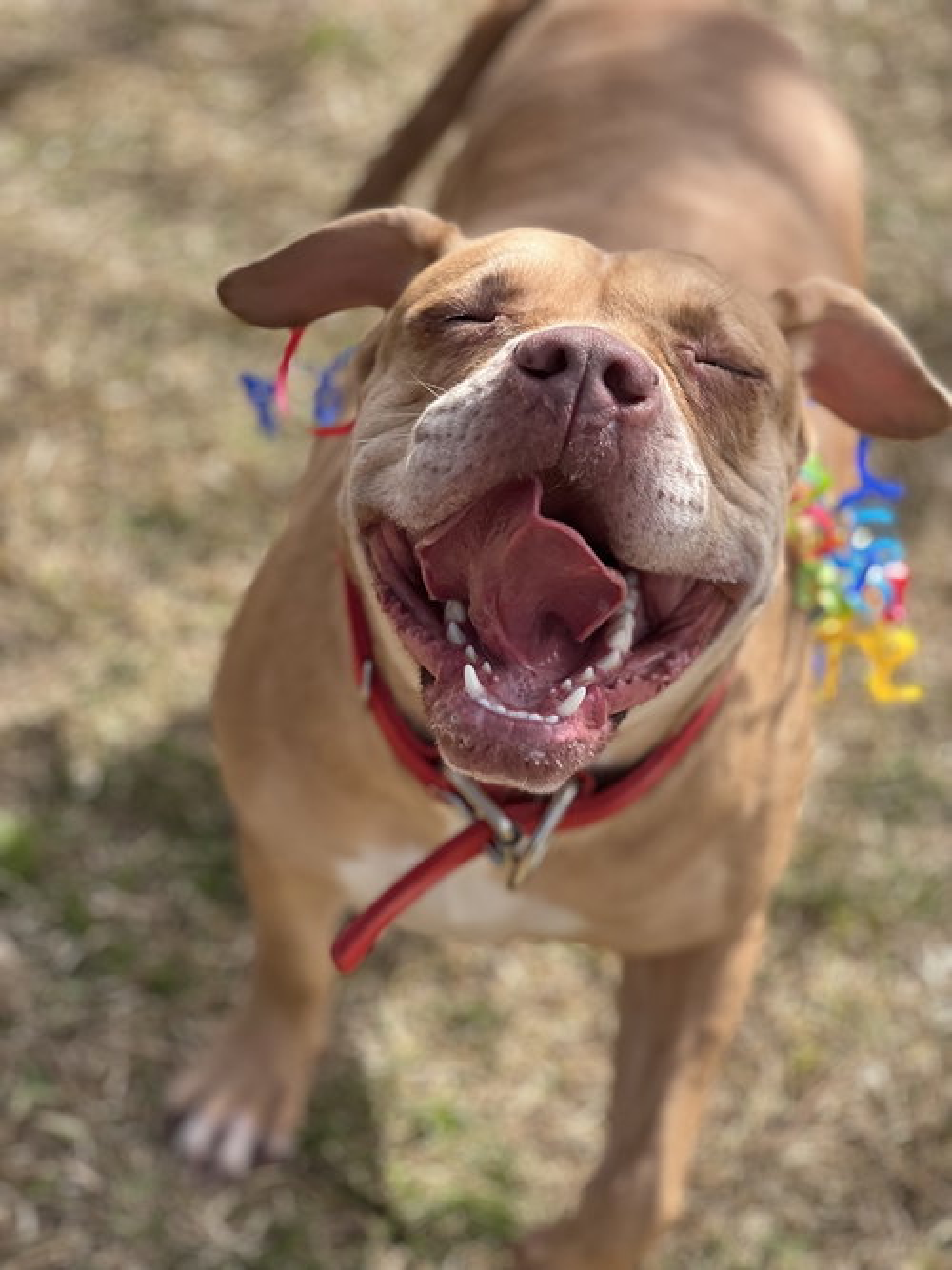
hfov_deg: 19.1
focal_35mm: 77
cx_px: 476
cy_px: 635
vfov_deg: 25.3
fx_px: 2824
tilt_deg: -41.0
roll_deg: -12.4
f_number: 2.8
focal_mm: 9
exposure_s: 1/324
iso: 32
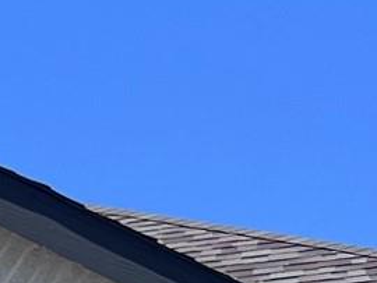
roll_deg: -2.8
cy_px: 832
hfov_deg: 8.1
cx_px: -860
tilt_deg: +4.3
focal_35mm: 197
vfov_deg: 6.8
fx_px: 2147
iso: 50
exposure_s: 1/6579
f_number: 1.5
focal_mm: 5.7
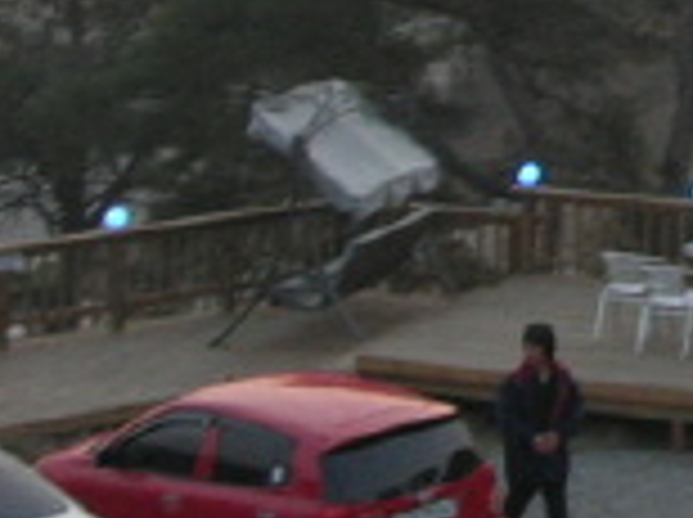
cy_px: -176
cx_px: 1260
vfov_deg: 7.4
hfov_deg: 9.5
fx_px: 3958
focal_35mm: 198
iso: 78
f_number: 4.8
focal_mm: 7.8
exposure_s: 1/43.1
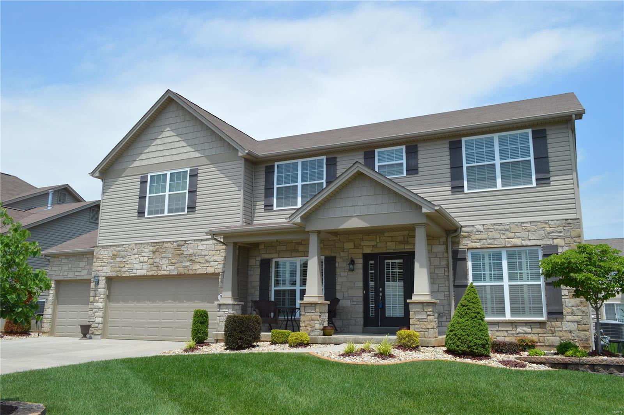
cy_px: 208
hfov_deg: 62.0
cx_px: 312
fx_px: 519
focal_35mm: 30
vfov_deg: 43.5
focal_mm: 20
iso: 100
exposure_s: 1/250
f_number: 8
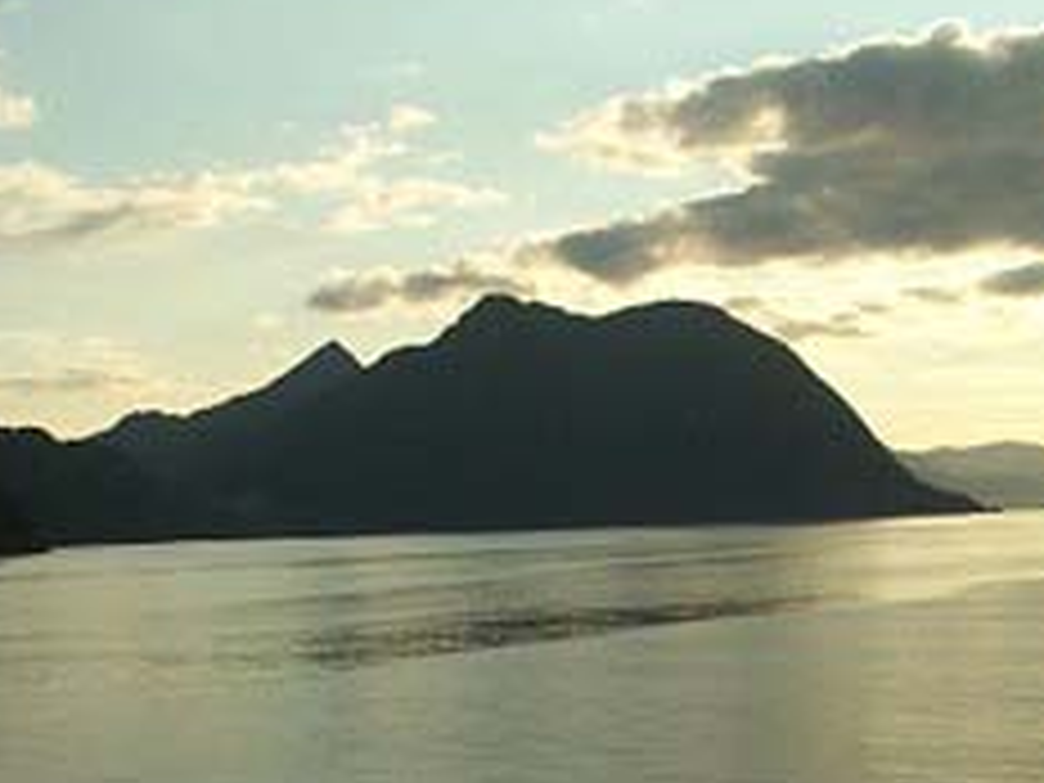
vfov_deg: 21.3
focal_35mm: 68
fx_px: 2051
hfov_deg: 27.9
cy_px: 630
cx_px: 180
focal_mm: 5.8
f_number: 4.3
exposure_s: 1/1600
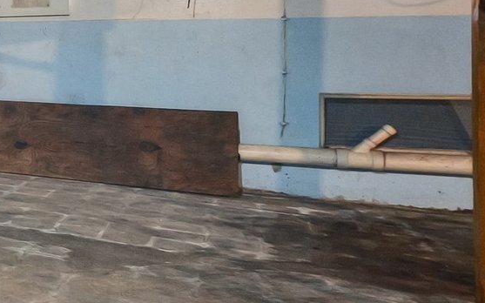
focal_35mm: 79
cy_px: 73
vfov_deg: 16.4
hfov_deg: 21.7
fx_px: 1044
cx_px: -251
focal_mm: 24
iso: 2500
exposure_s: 1/15
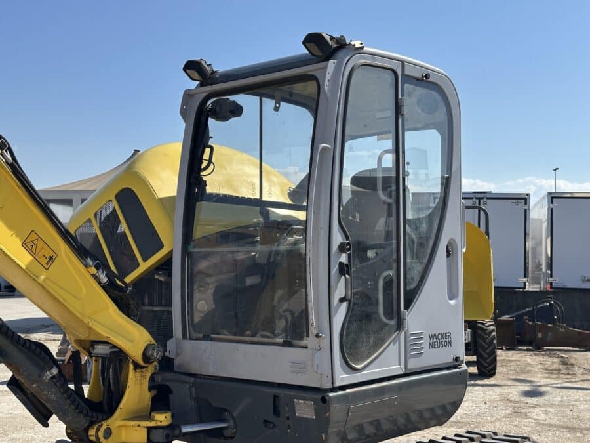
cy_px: 222
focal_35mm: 48
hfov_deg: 39.7
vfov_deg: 30.3
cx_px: 295
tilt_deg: +3.5
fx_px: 818
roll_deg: -0.5
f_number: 1.78
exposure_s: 1/5263
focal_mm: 6.86
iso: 64
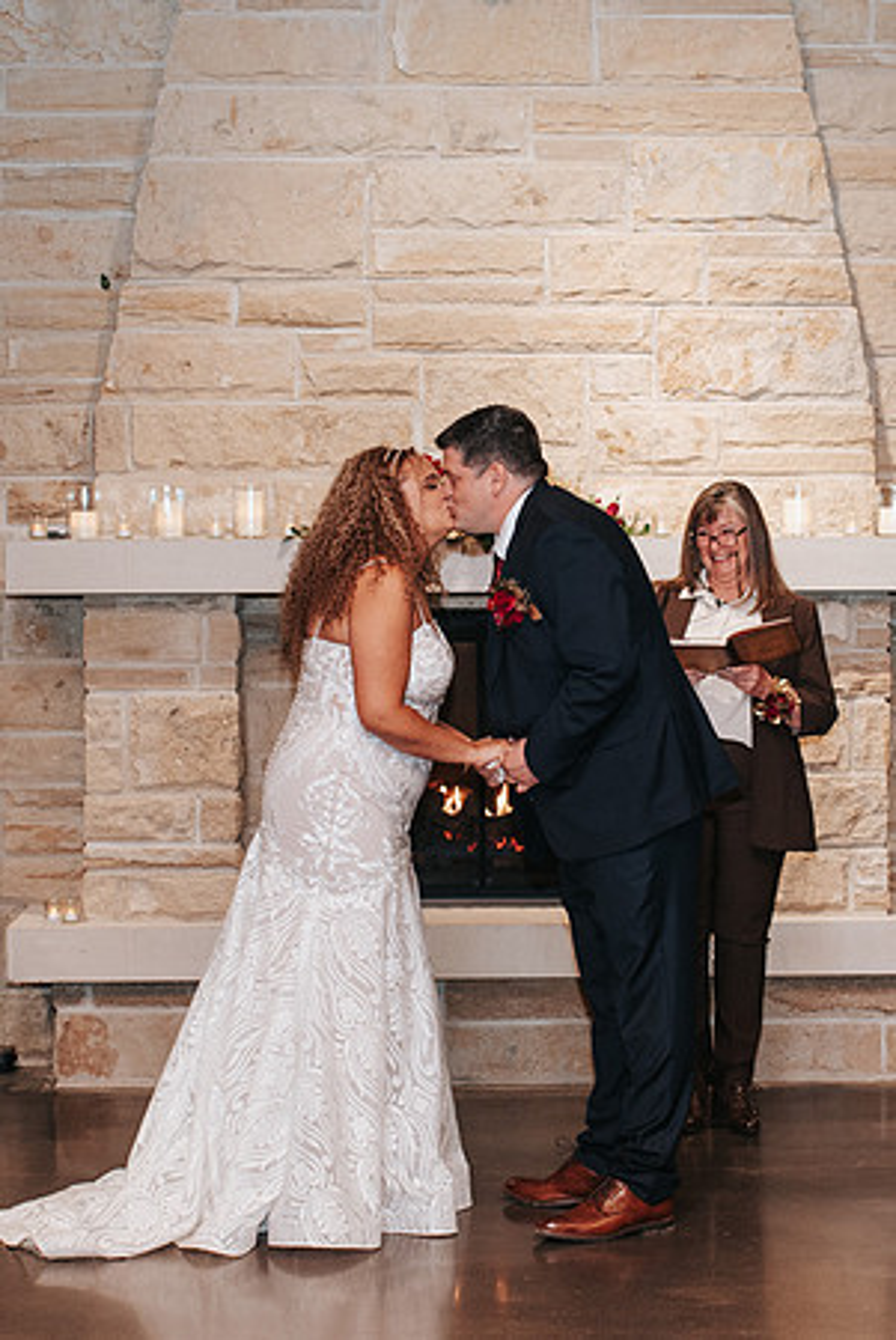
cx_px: 502
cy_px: 603
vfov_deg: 24.7
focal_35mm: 82
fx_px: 3061
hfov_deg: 16.7
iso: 1000
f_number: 2.8
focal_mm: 35
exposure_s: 1/200
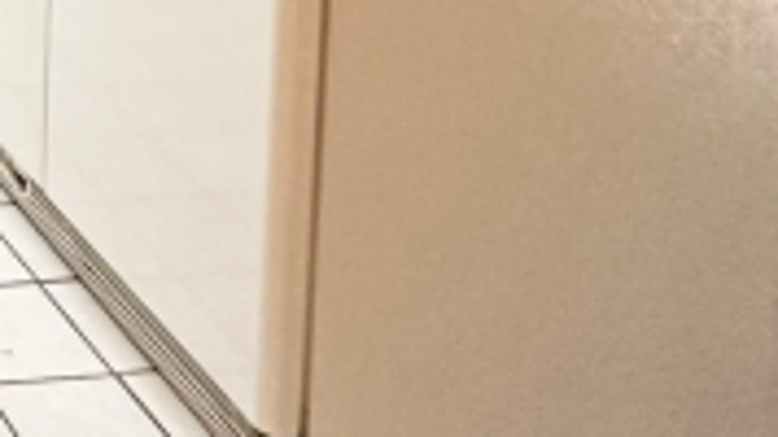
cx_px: -522
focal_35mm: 57
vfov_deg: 16.5
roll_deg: +0.2
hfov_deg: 23.9
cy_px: -411
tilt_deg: -4.8
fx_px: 1176
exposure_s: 1/60
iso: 400
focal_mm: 2.22
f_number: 2.2
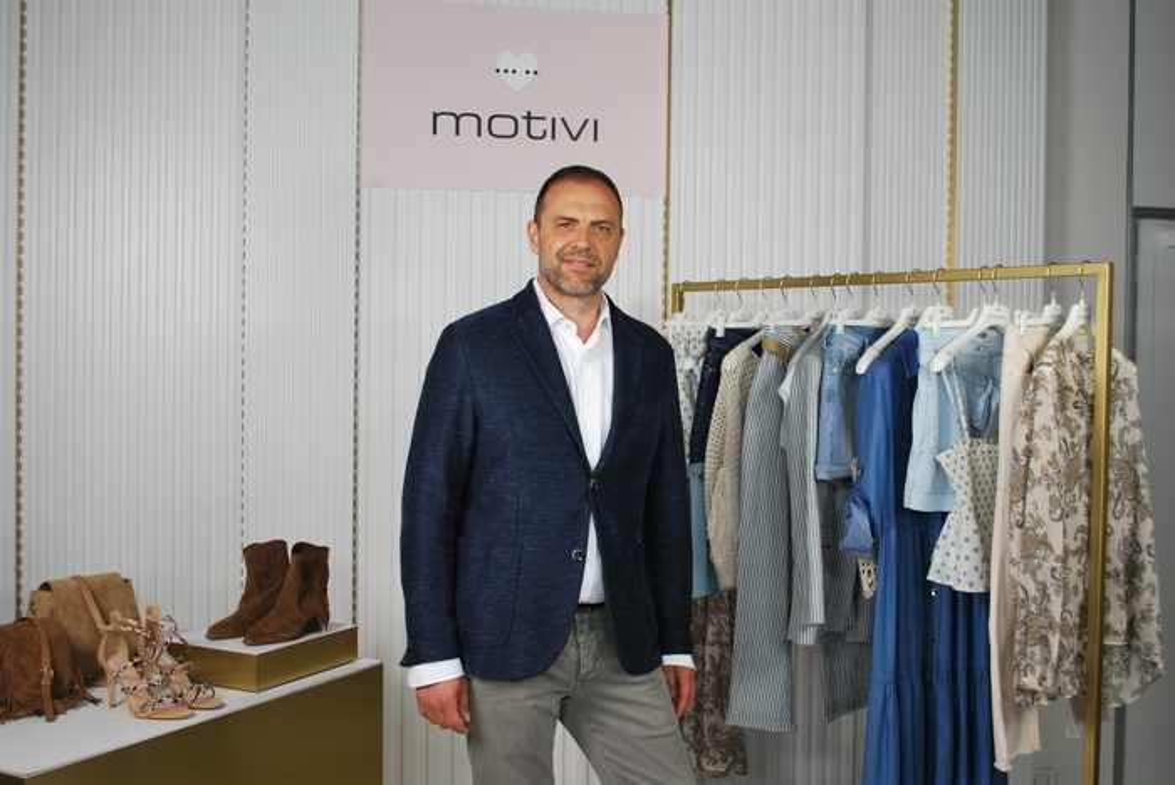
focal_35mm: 39
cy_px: 392
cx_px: 588
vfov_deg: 34.3
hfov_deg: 49.5
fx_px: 1274
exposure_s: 1/80
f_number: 4.5
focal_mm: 26
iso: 200
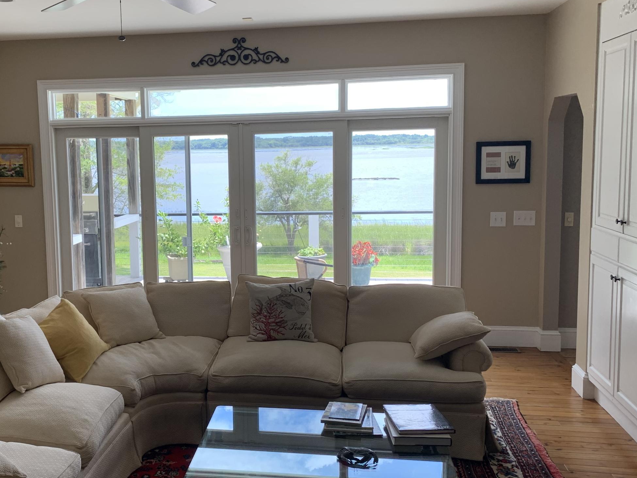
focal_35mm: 40
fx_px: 736
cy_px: 243
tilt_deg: -4.3
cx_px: 223
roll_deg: +0.6
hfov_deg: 46.2
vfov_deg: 36.0
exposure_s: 1/122
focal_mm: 4.25
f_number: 1.8
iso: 25
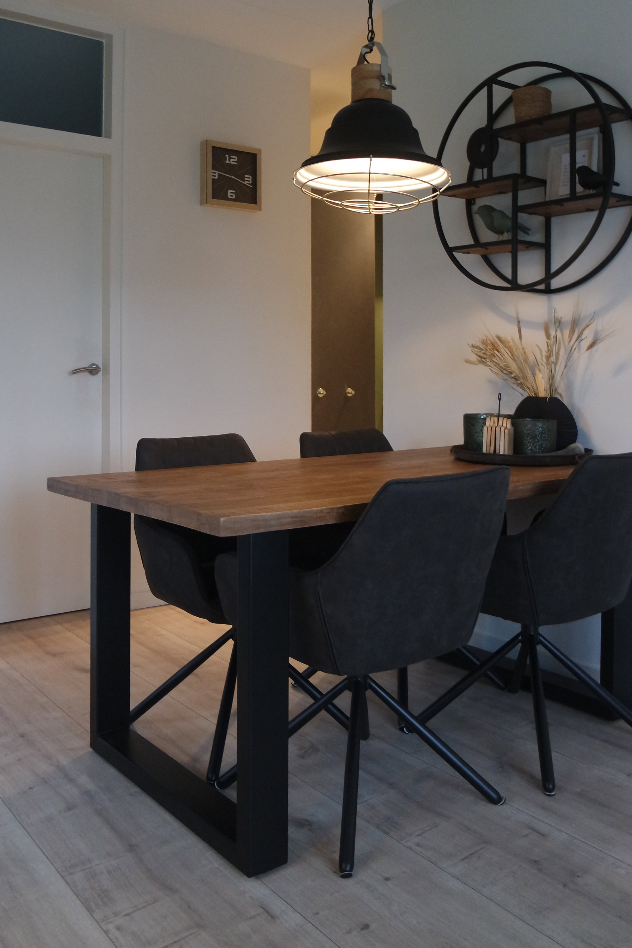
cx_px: 328
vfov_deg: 59.7
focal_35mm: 31
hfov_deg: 42.3
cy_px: 367
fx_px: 816
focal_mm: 16
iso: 1600
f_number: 3.5
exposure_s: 1/30
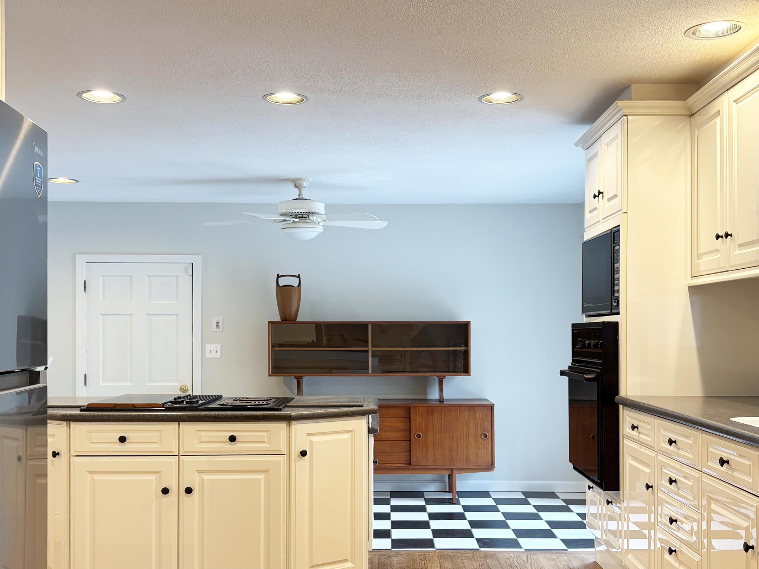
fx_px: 811
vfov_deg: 38.6
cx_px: 441
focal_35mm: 37
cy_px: 329
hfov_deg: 49.9
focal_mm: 5.96
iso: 100
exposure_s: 1/60
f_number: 1.6
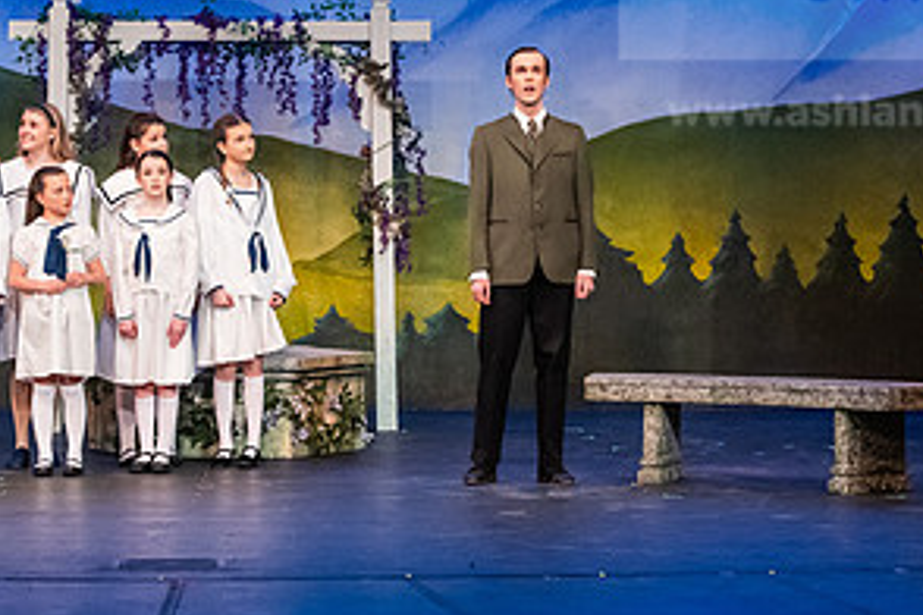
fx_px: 3948
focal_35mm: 154
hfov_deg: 13.3
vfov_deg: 8.9
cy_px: 177
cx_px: 524
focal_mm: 78
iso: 4000
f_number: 3.5
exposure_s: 1/250
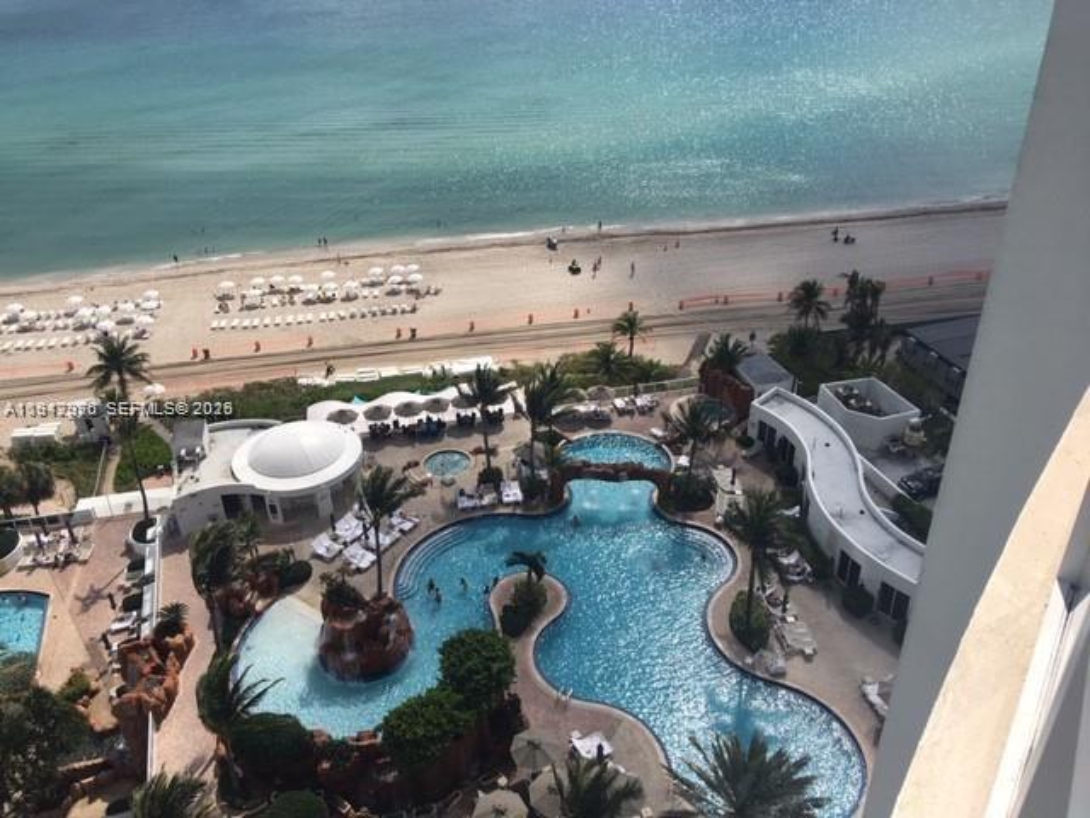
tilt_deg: -30.2
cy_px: 409
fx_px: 913
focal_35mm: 29
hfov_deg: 61.7
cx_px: 545
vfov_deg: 48.2
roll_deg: +1.2
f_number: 2.2
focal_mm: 4.15
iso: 25
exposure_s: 1/3344
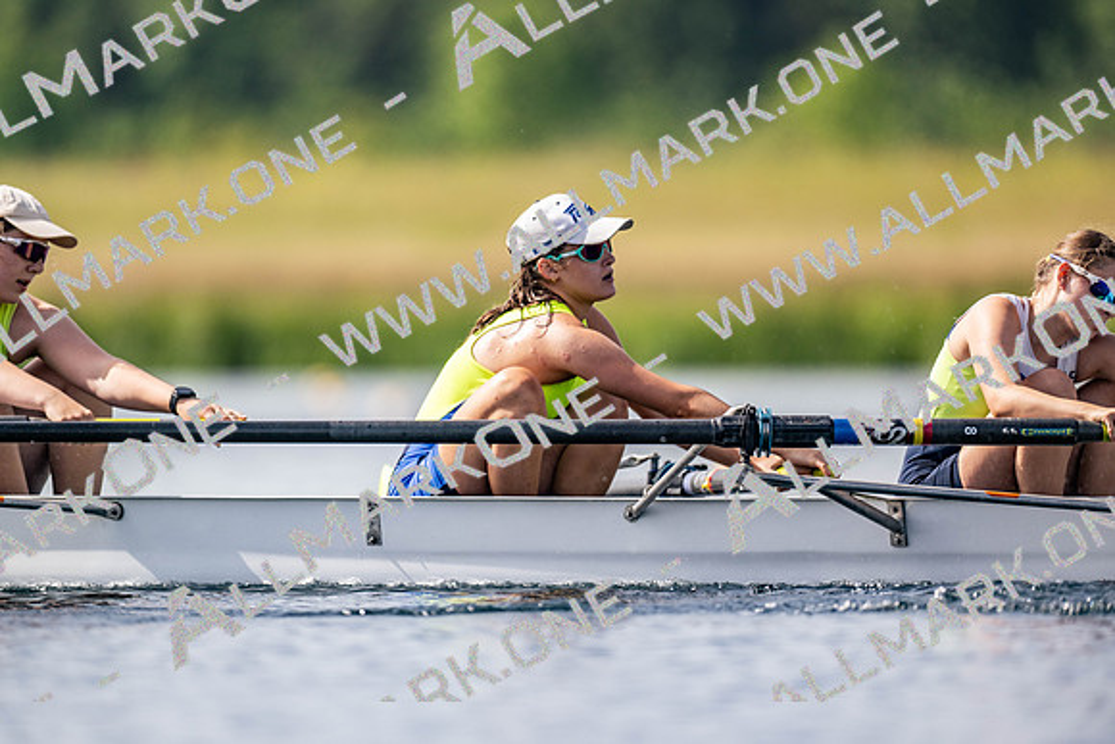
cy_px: 372
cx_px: 558
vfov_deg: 2.3
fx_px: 18596
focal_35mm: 600
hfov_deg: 3.4
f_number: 4
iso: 180
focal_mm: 600
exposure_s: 1/2500
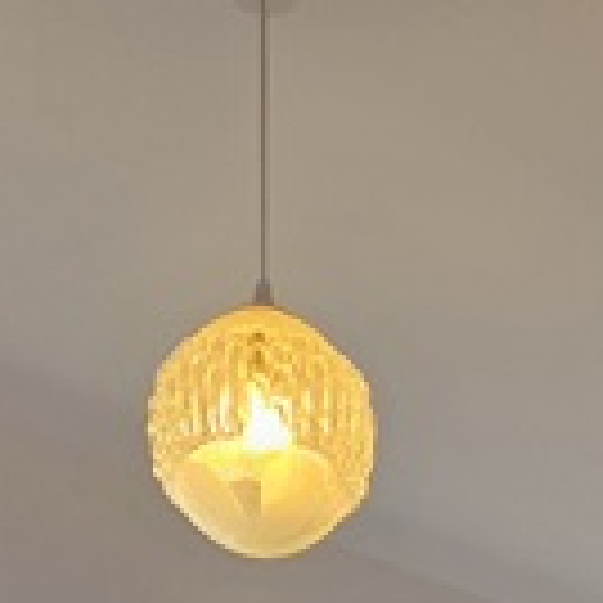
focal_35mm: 88
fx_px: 1734
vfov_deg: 12.5
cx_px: 441
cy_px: 1638
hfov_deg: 19.6
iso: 25
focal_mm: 2.2
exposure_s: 1/100
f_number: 1.9
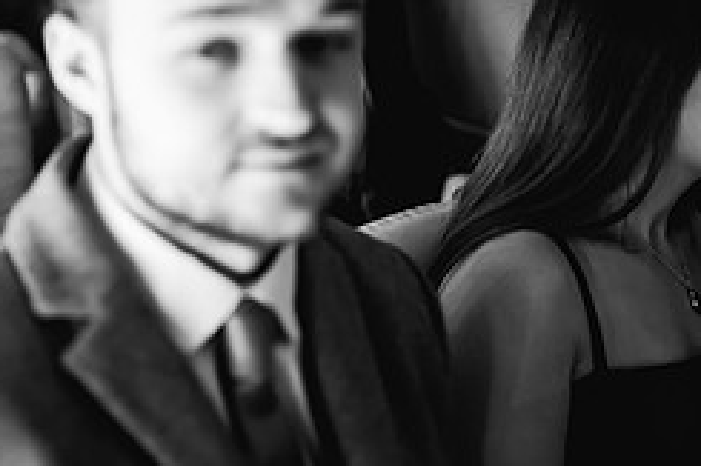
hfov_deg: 22.5
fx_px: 1693
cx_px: 9
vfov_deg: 15.5
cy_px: 41
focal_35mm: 87
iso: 1600
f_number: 1.4
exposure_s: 1/250
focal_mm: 35
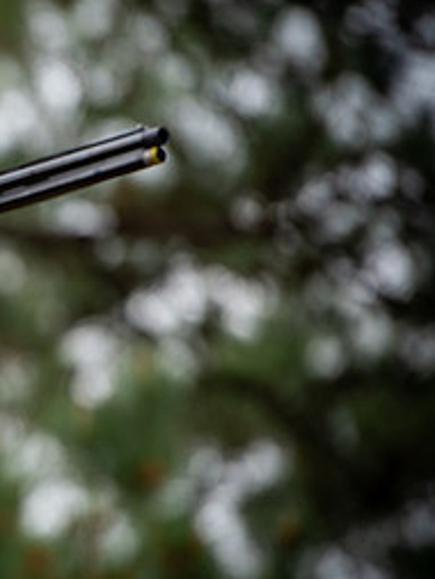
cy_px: 302
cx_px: -163
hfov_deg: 3.4
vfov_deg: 4.5
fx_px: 7383
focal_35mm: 441
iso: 100
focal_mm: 200
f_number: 2.8
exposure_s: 1/320
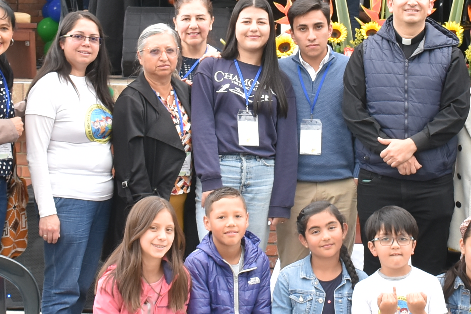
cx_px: 310
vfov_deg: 11.7
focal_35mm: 116
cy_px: 6
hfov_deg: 17.6
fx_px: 1518
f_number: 7.1
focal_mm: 22
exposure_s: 1/60
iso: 220
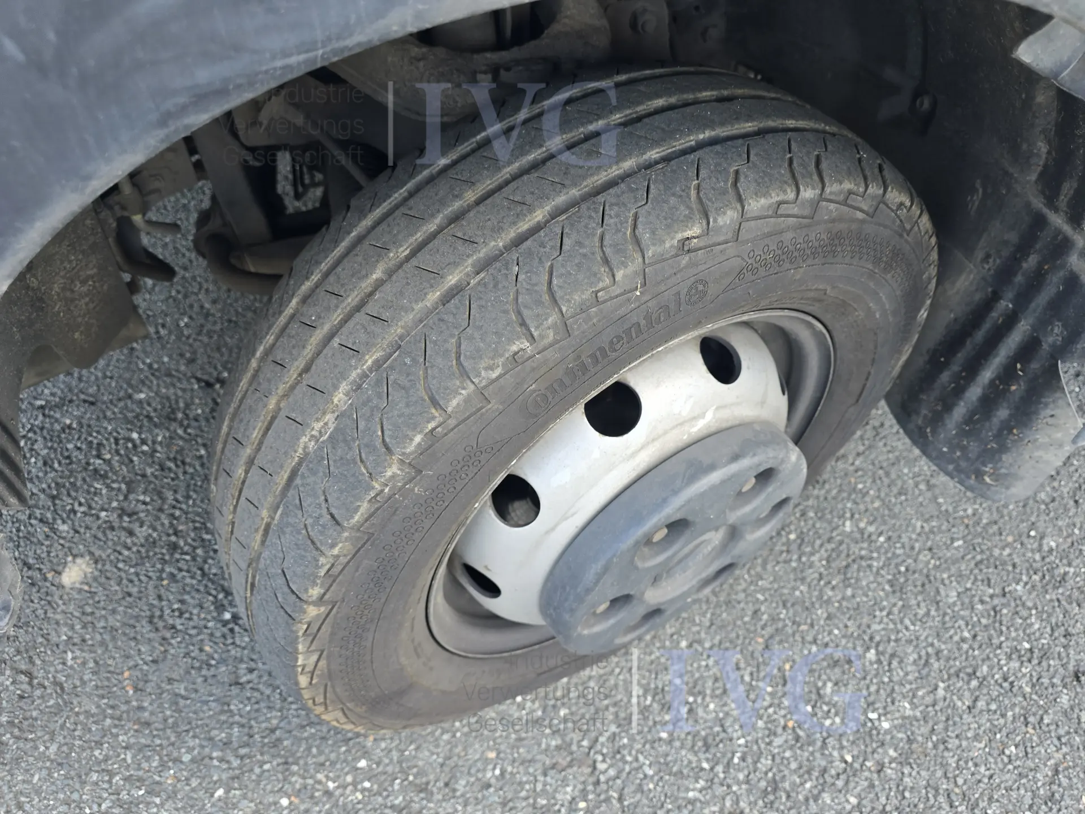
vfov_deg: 58.9
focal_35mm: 23
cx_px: 542
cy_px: 407
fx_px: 721
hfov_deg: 73.9
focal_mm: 6.3
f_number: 1.7
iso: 80
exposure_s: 1/180
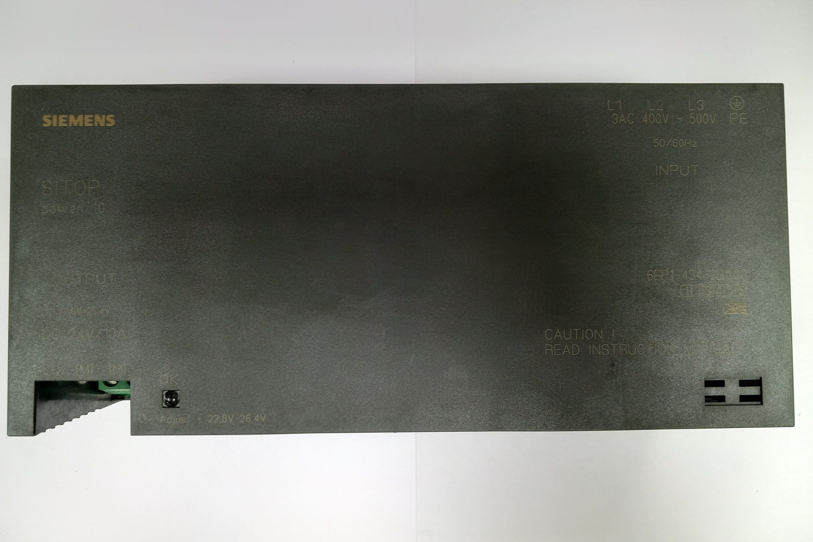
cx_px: 407
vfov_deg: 45.0
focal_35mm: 29
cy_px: 262
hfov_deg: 63.7
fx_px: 655
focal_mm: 4
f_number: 1.8
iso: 160
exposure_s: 1/50
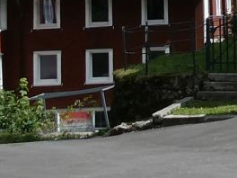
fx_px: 1246
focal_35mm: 182
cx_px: 388
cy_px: -169
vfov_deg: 7.8
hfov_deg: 10.4
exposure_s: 1/1000
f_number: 4
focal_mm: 4.3
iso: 80
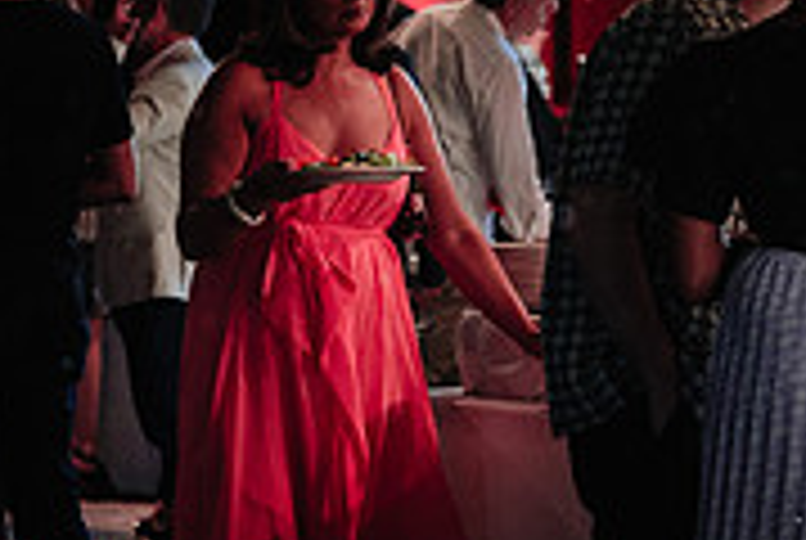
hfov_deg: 7.5
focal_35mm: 273
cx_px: 1031
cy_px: 362
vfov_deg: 5.1
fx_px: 6122
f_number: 2.8
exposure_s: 1/100
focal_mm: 54.1
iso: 400
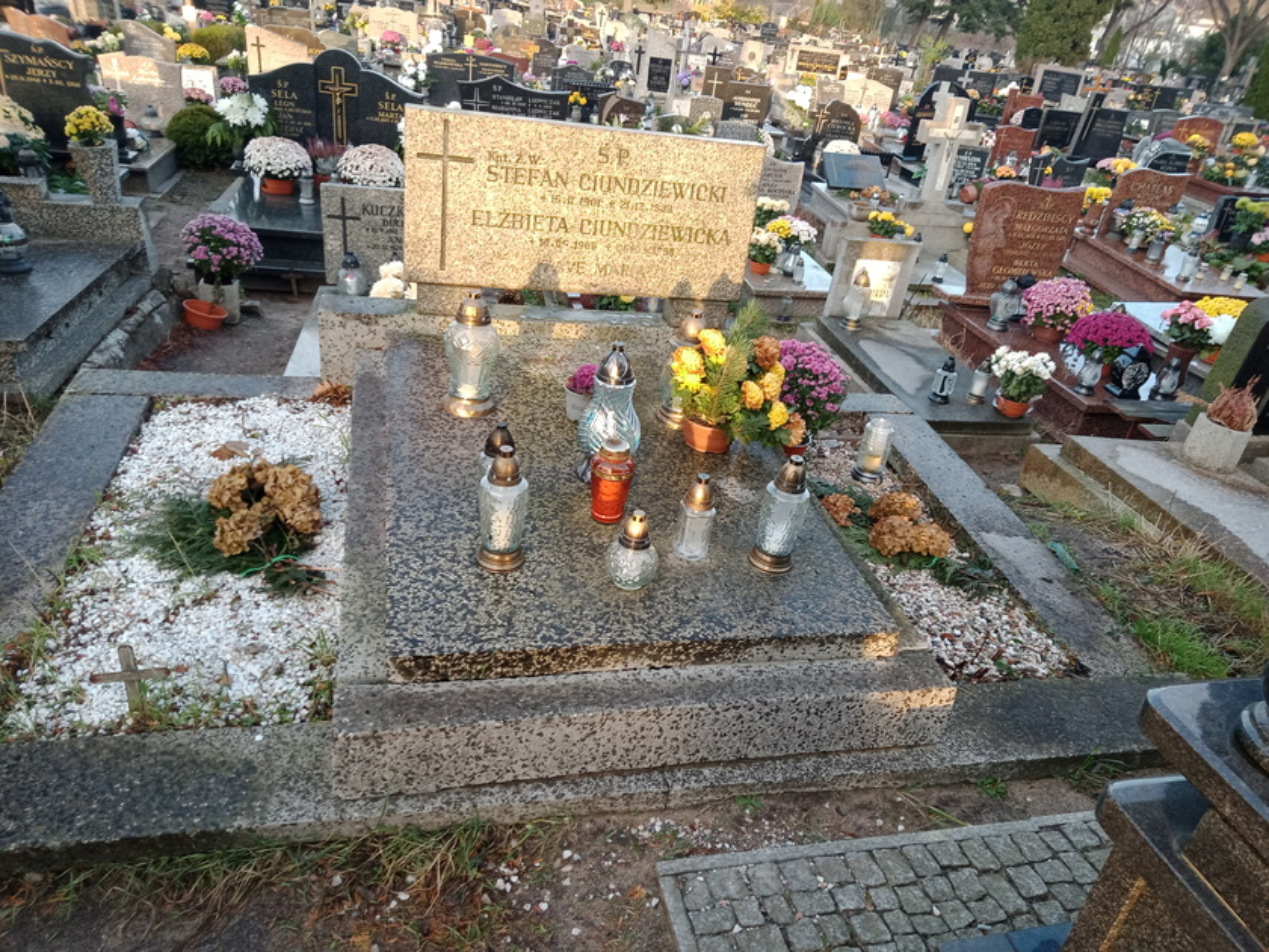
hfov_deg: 63.4
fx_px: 1026
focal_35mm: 28
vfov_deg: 49.7
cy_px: 476
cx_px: 634
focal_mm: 3.37
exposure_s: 1/100
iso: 124
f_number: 2.2
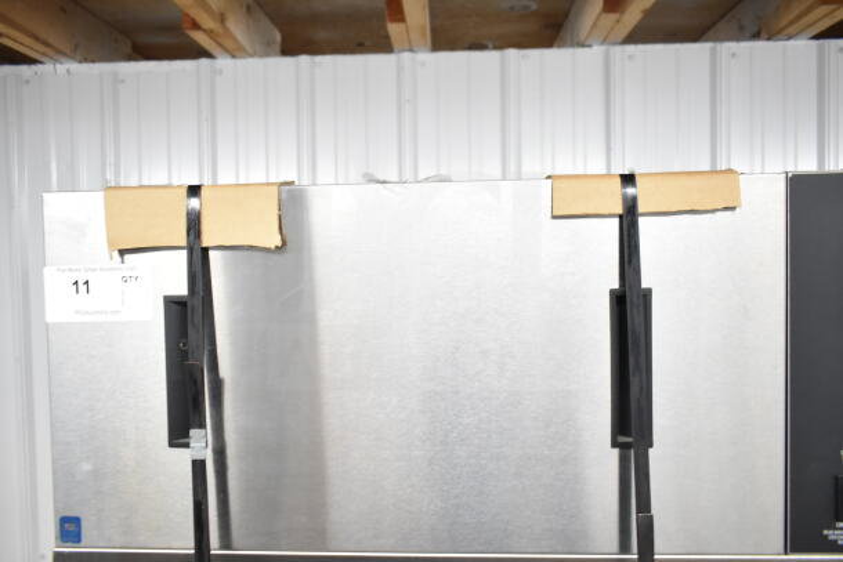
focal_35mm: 27
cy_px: 281
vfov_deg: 48.0
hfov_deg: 67.4
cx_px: 422
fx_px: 632
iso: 1600
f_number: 4.5
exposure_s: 1/80
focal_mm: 18
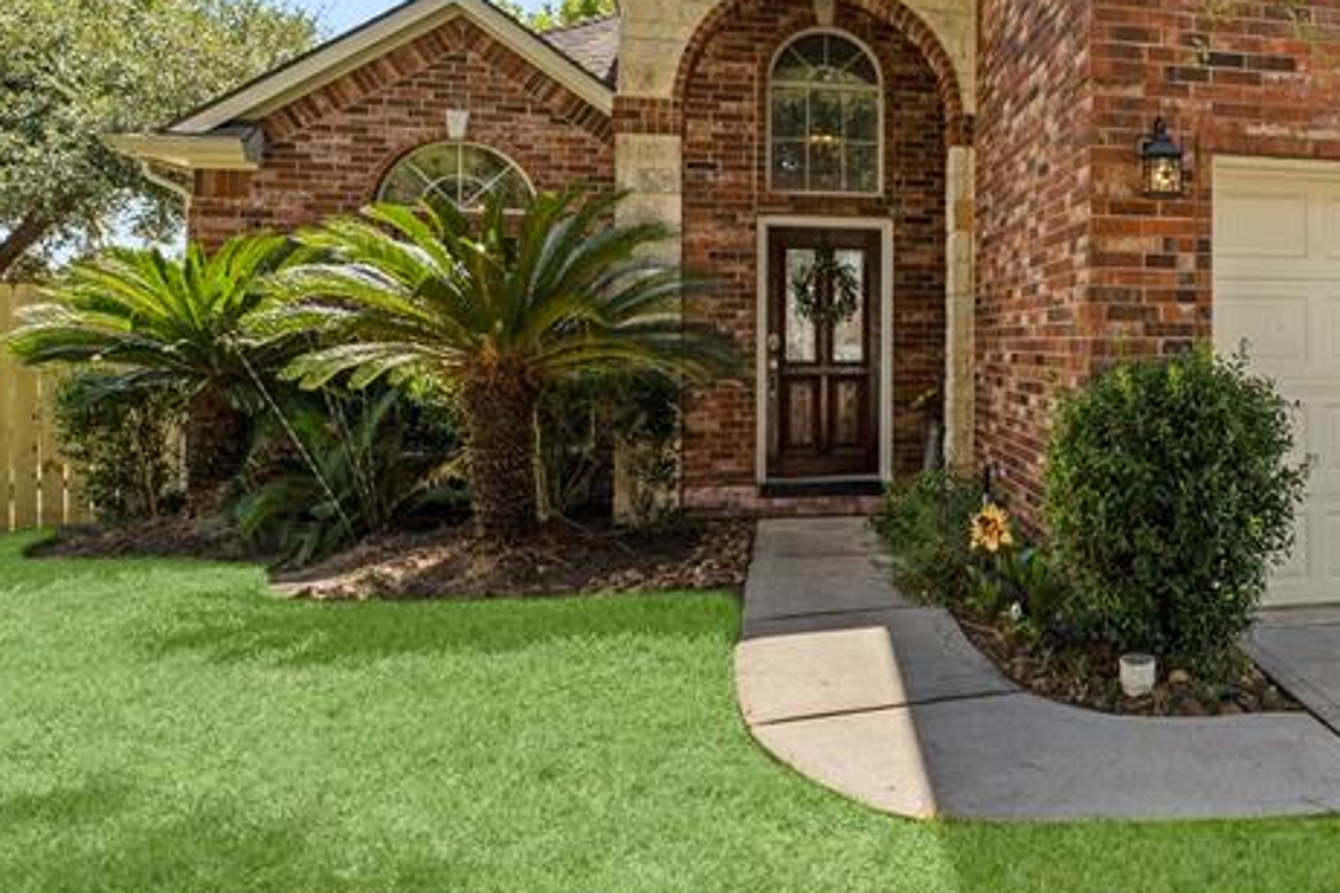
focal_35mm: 31
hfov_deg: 53.8
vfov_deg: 39.7
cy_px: 113
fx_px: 1154
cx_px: 1169
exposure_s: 1/320
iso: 640
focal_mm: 14
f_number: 11
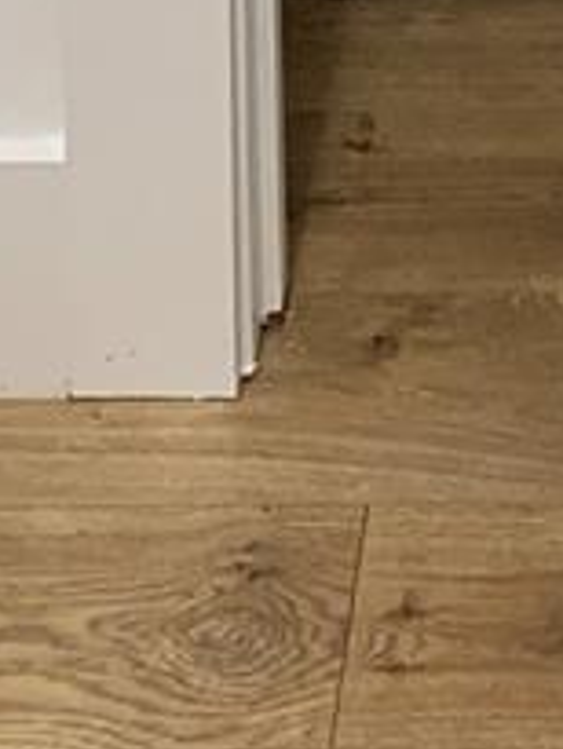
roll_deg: -0.6
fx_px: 4224
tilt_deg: -10.0
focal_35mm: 195
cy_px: -1451
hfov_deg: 7.5
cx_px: 896
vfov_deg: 8.6
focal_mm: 4.25
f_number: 1.8
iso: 64
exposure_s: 1/60
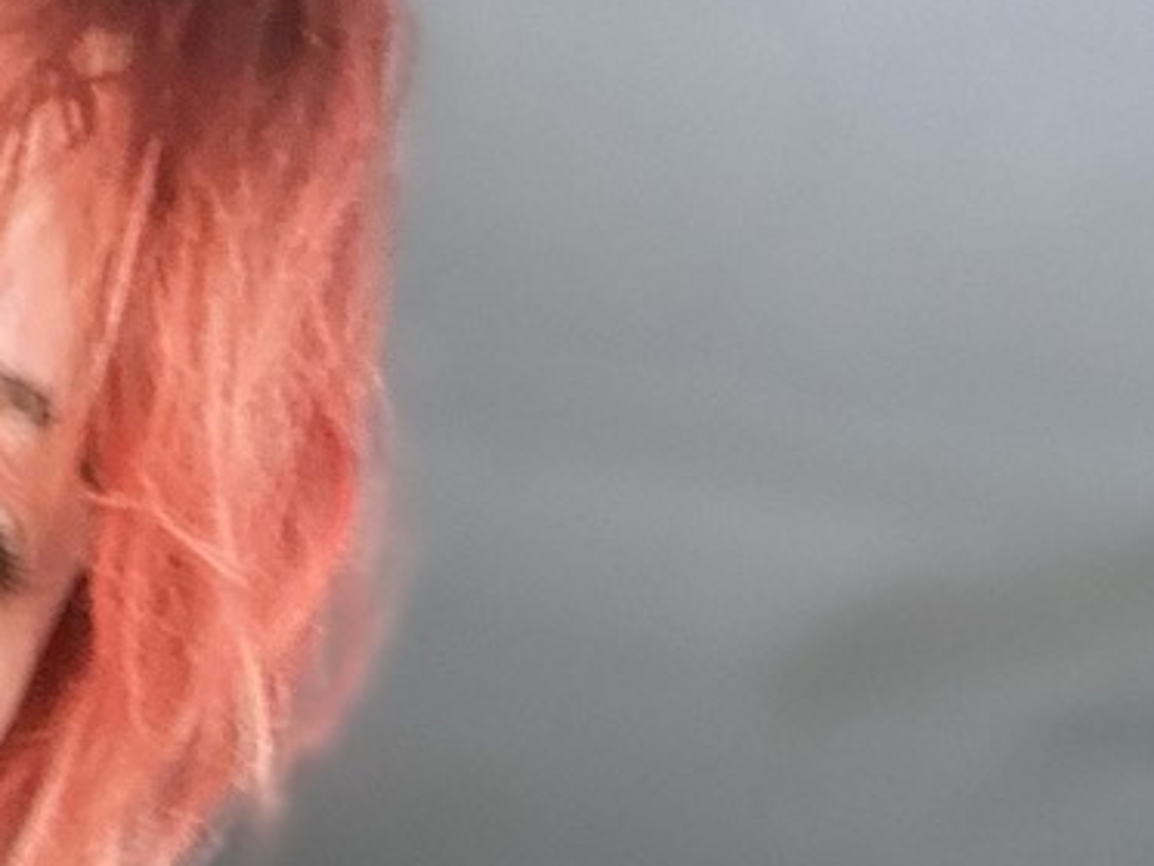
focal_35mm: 103
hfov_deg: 18.0
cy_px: 1219
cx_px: -272
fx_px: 3435
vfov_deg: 13.7
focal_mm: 2.69
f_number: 1.9
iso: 250
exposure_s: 1/40
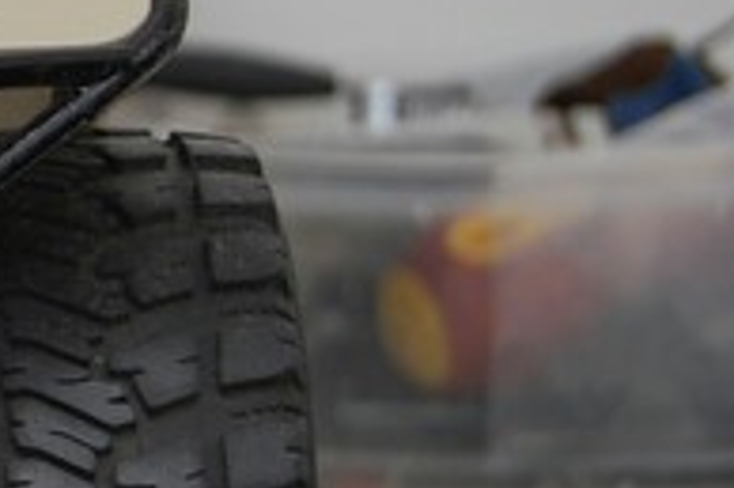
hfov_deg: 4.7
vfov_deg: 3.2
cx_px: -874
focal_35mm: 435
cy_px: -93
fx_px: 8854
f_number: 6.3
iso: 200
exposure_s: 1/60
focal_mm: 55
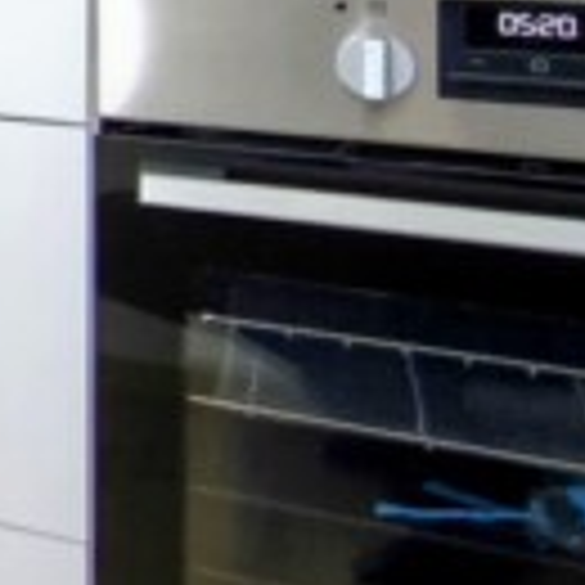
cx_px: -220
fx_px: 1166
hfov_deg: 23.9
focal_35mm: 61
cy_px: -171
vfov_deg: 24.6
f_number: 2.2
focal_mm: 1.91
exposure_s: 1/50
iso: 125
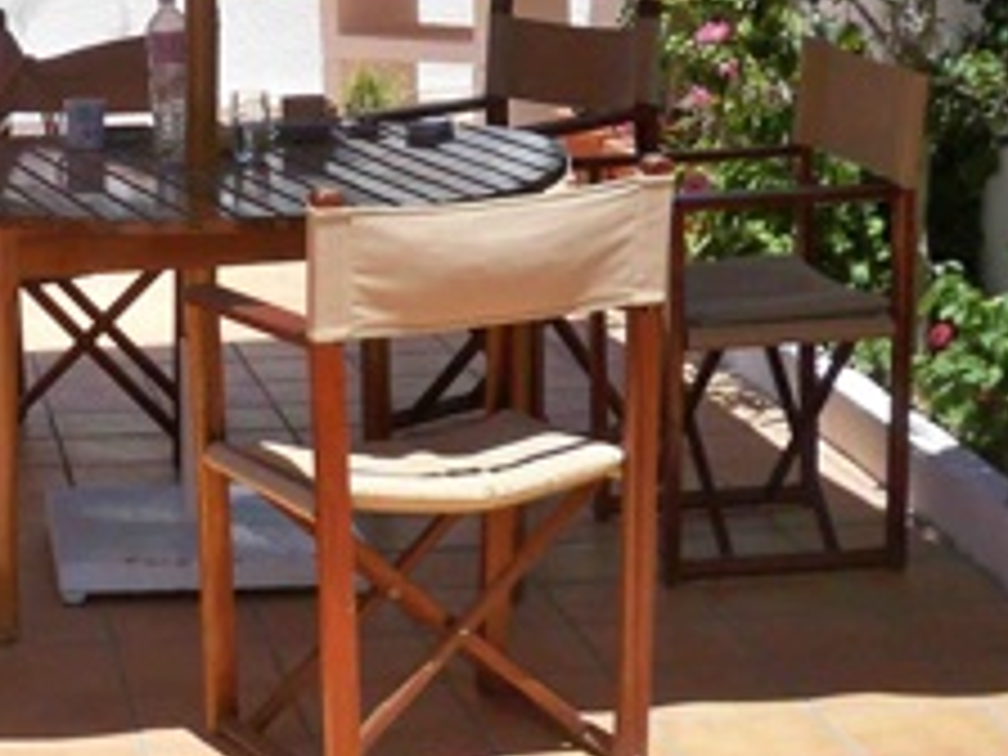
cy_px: -58
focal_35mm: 100
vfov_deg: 14.5
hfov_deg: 18.5
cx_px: -234
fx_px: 2912
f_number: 4.7
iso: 64
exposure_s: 1/400
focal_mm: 6.3
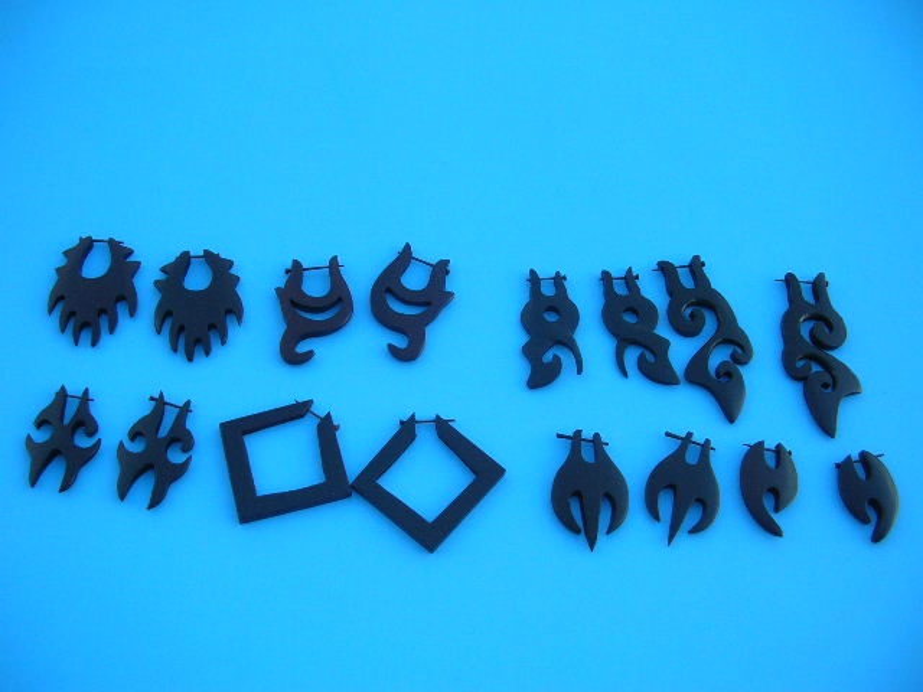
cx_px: 462
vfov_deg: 40.7
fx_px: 933
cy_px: 346
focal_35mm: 35
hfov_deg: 52.6
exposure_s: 1/157
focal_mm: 5.8
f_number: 2.8
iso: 50
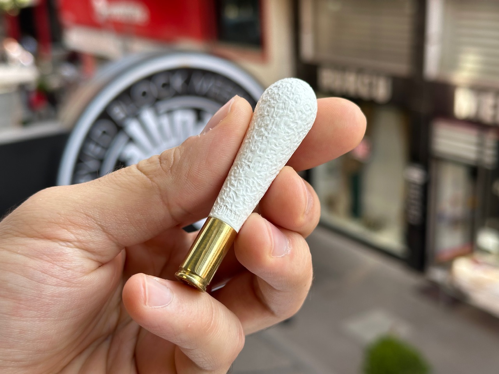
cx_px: 250
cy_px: 187
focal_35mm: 48
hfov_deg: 39.7
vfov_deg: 30.3
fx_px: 692
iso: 64
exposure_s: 1/529
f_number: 1.78
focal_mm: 6.86
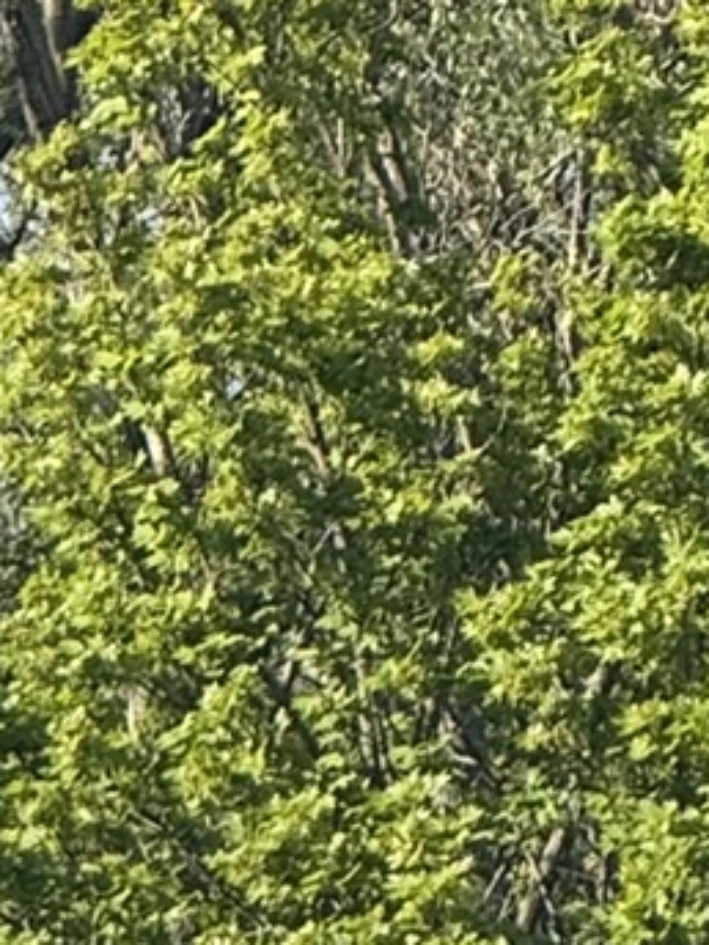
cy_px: 1972
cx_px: 1550
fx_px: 19499
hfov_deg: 2.1
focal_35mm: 714
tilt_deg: +1.9
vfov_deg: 2.8
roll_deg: +0.9
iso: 50
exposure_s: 1/767
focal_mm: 15.66
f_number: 2.8
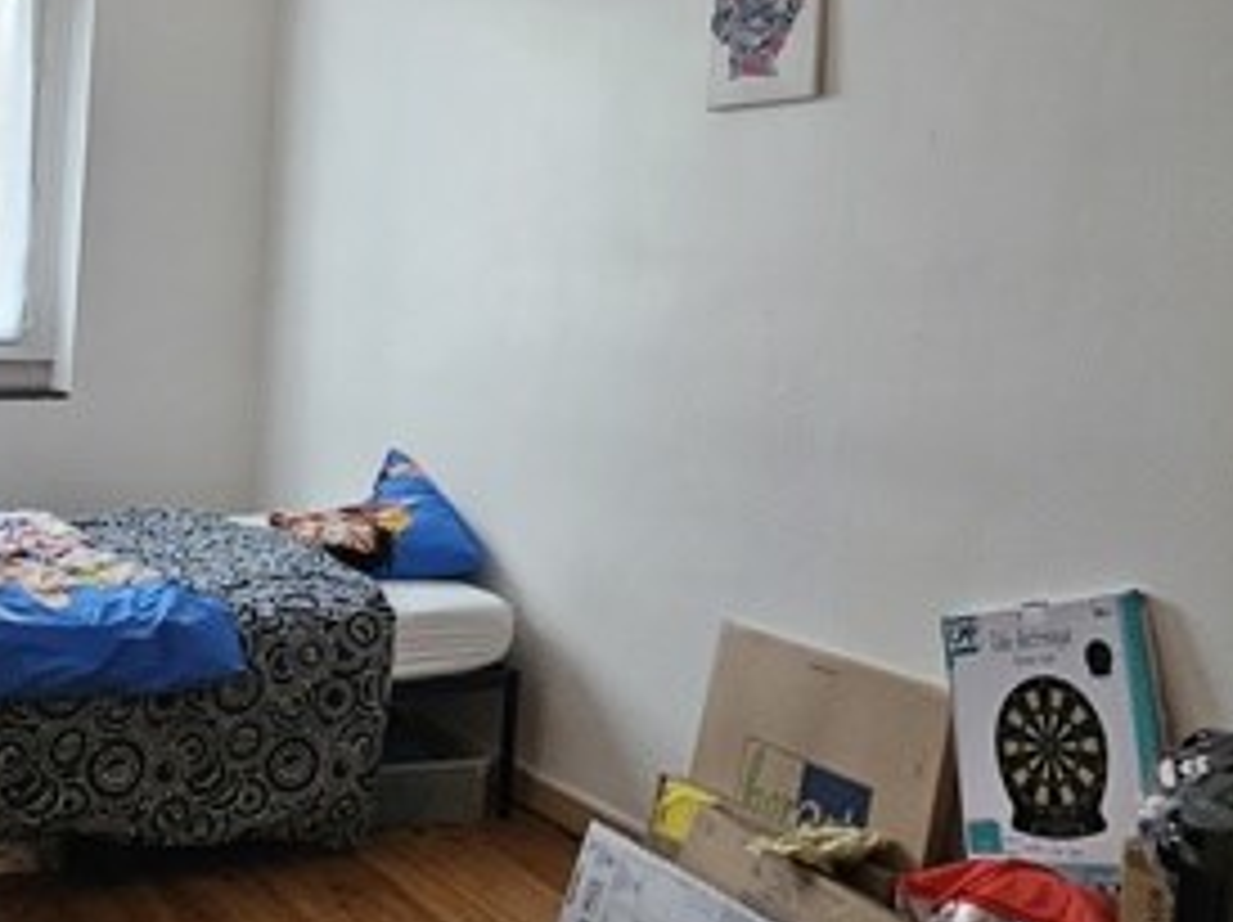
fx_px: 1352
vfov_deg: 37.2
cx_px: 526
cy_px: 292
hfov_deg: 48.9
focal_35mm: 38
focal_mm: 2.2
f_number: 2.2
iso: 640
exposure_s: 1/33.3
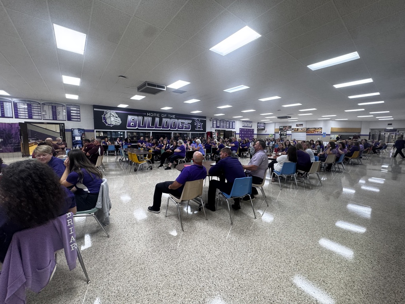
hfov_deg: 102.1
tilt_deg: -5.3
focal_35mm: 14
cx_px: 202
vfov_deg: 85.7
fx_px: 164
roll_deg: -0.5
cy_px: 152
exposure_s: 1/60
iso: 200
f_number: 2.2
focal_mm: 2.22
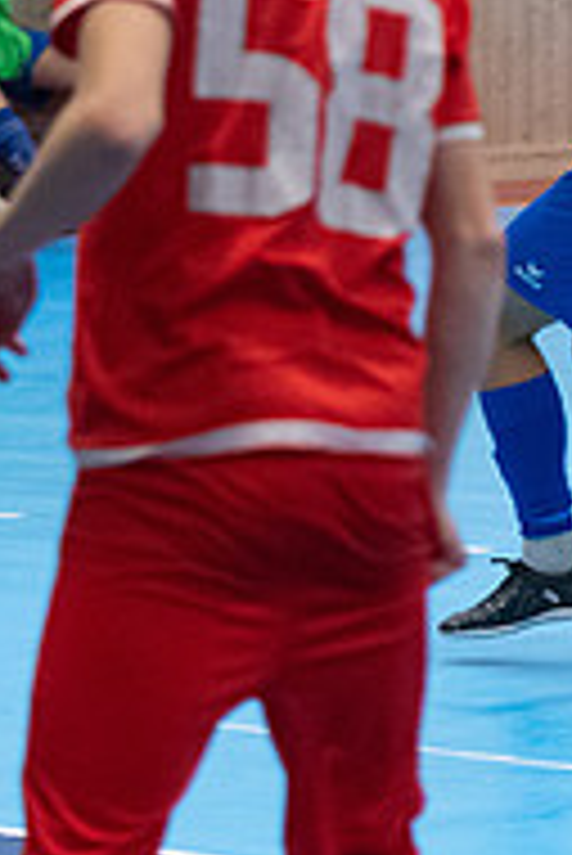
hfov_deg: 4.3
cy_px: 182
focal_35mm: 320
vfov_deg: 6.4
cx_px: 820
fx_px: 7612
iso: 4000
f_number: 3.2
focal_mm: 70
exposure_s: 1/640
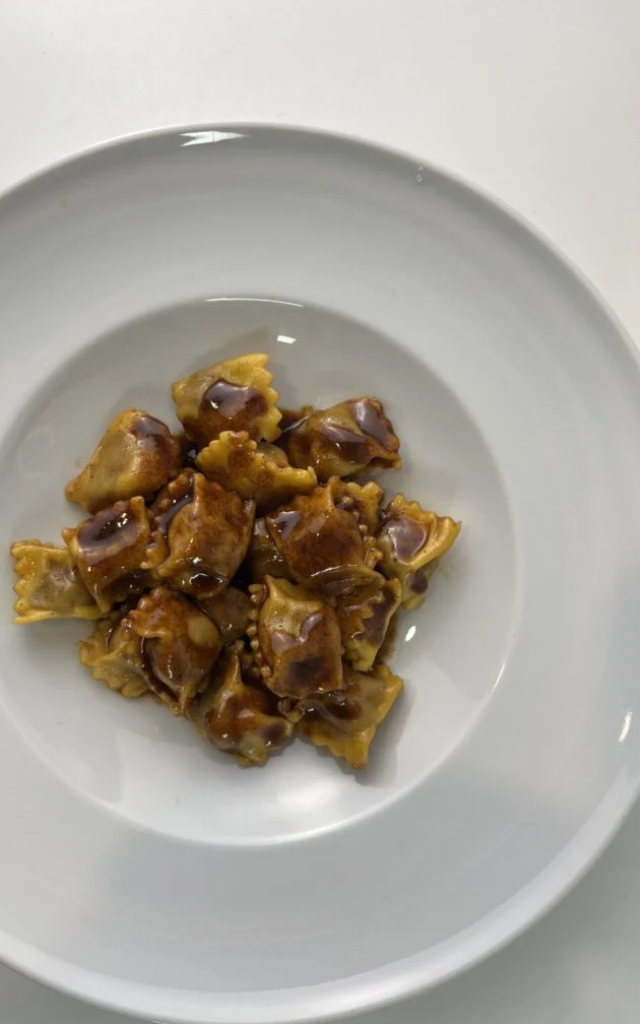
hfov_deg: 44.3
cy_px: 518
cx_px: 252
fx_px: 781
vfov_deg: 66.5
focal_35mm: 28
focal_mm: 5.1
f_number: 1.6
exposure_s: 1/100
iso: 40
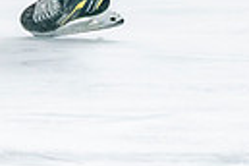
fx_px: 5588
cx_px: -48
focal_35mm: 808
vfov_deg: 1.7
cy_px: -141
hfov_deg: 2.6
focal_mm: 95
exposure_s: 1/640
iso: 1250
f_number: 2.8
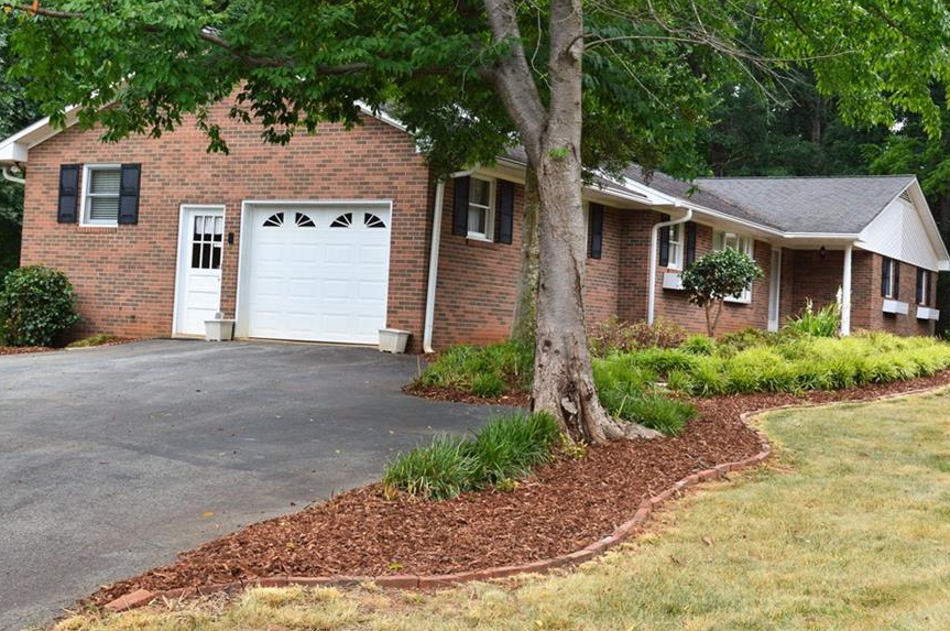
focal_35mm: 52
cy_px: 289
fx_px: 1360
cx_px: 557
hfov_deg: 38.4
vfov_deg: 26.1
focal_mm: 29
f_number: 10
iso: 400
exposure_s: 1/200
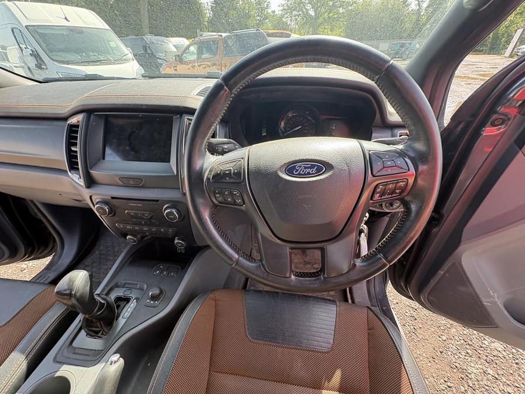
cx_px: 262
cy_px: 197
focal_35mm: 14
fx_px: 212
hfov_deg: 102.1
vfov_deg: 85.7
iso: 80
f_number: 2.2
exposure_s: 1/100
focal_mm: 2.22
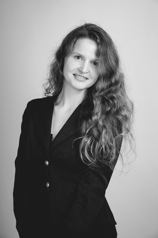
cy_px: 119
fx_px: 560
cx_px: 79
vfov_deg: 23.9
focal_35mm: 85
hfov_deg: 16.1
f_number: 10
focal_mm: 85
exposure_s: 1/125
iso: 80
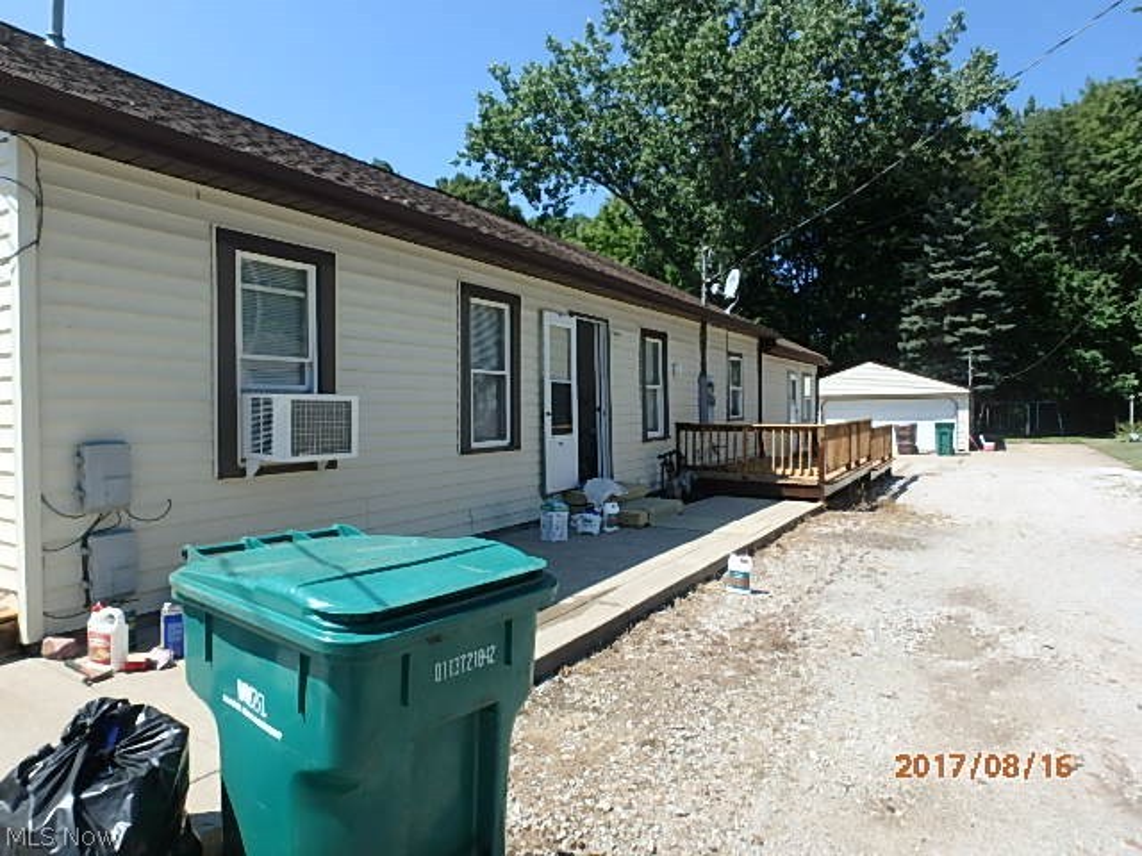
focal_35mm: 21
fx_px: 693
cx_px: 571
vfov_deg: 63.4
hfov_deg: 79.0
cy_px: 428
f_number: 3.5
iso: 125
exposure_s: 1/800
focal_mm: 3.7
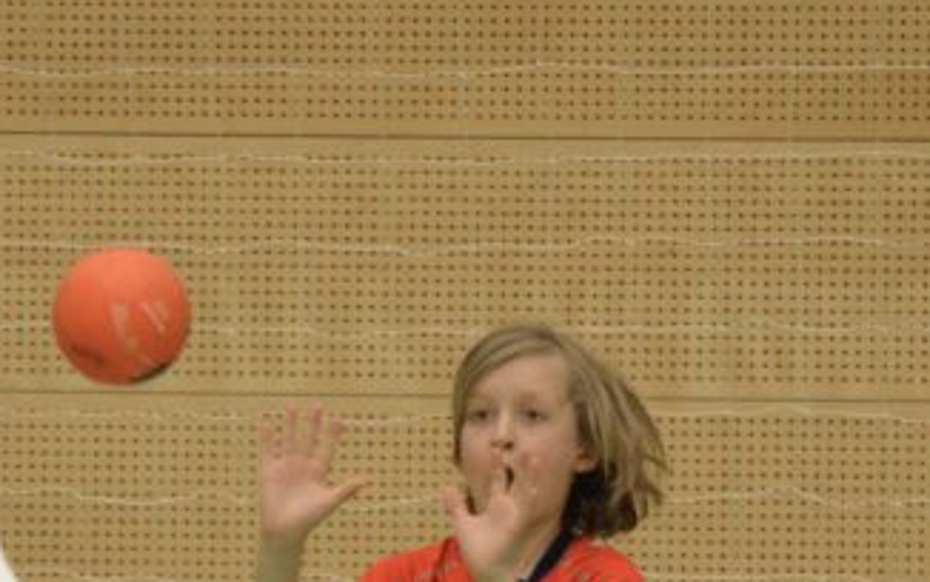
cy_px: 767
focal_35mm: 840
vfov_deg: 1.6
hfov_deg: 2.5
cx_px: 377
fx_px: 21287
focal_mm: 175
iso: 1600
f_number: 5.3
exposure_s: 1/500
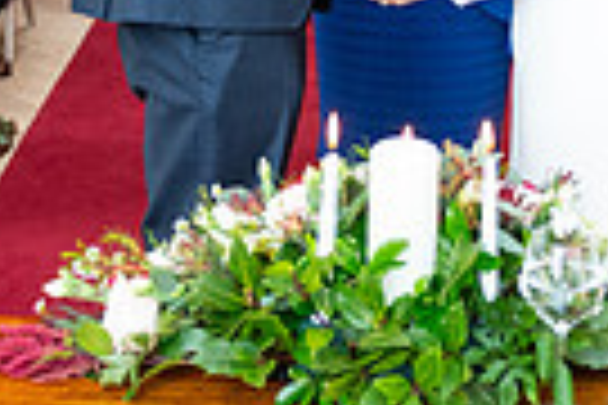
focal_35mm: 103
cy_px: -461
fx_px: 1739
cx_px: 405
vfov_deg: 11.6
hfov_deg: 19.8
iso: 640
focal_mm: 24
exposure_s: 1/160
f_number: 3.5
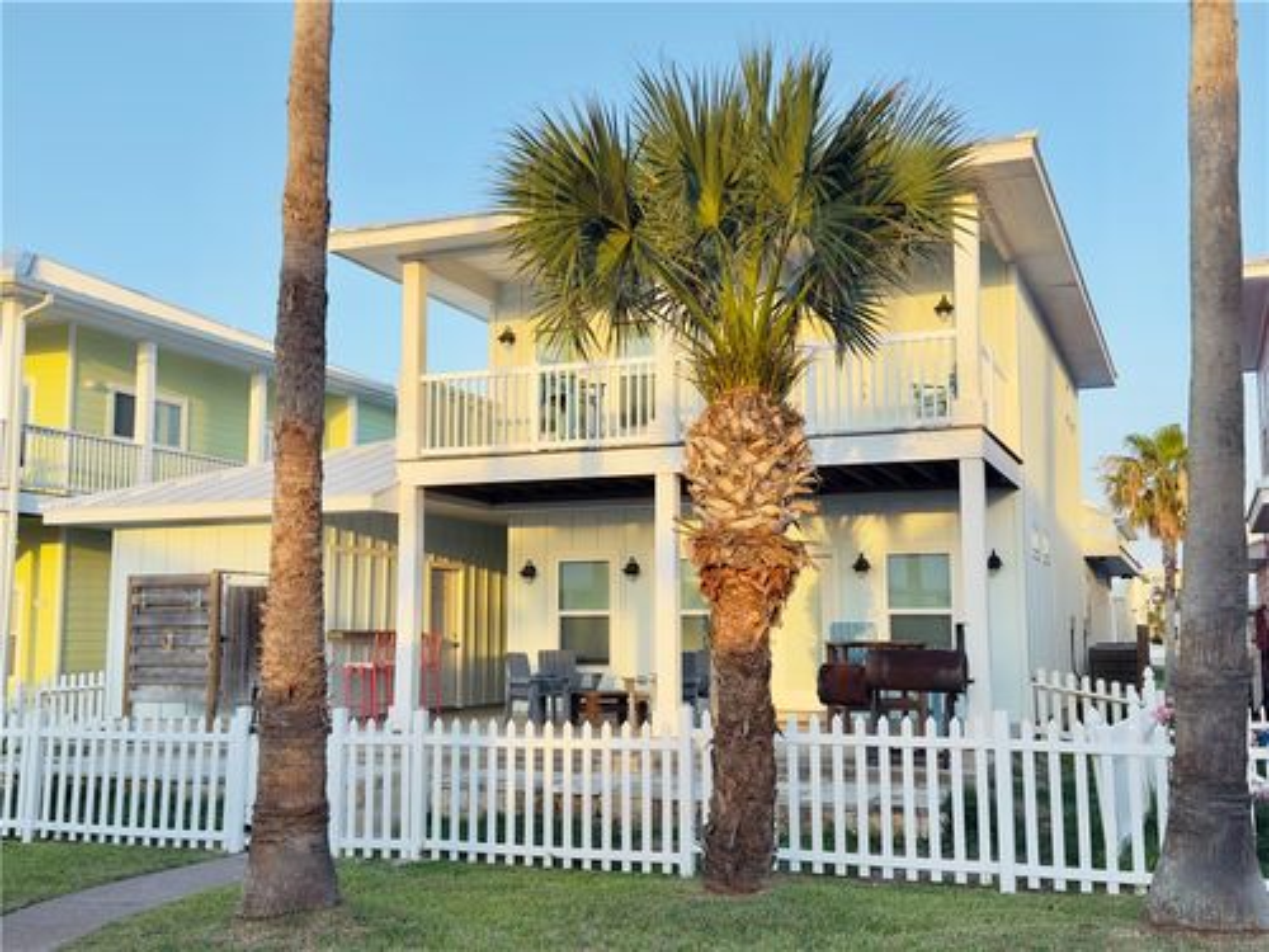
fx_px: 1320
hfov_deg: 51.4
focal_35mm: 36
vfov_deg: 39.7
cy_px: 476
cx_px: 634
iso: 80
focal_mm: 6.76
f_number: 1.78
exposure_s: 1/573
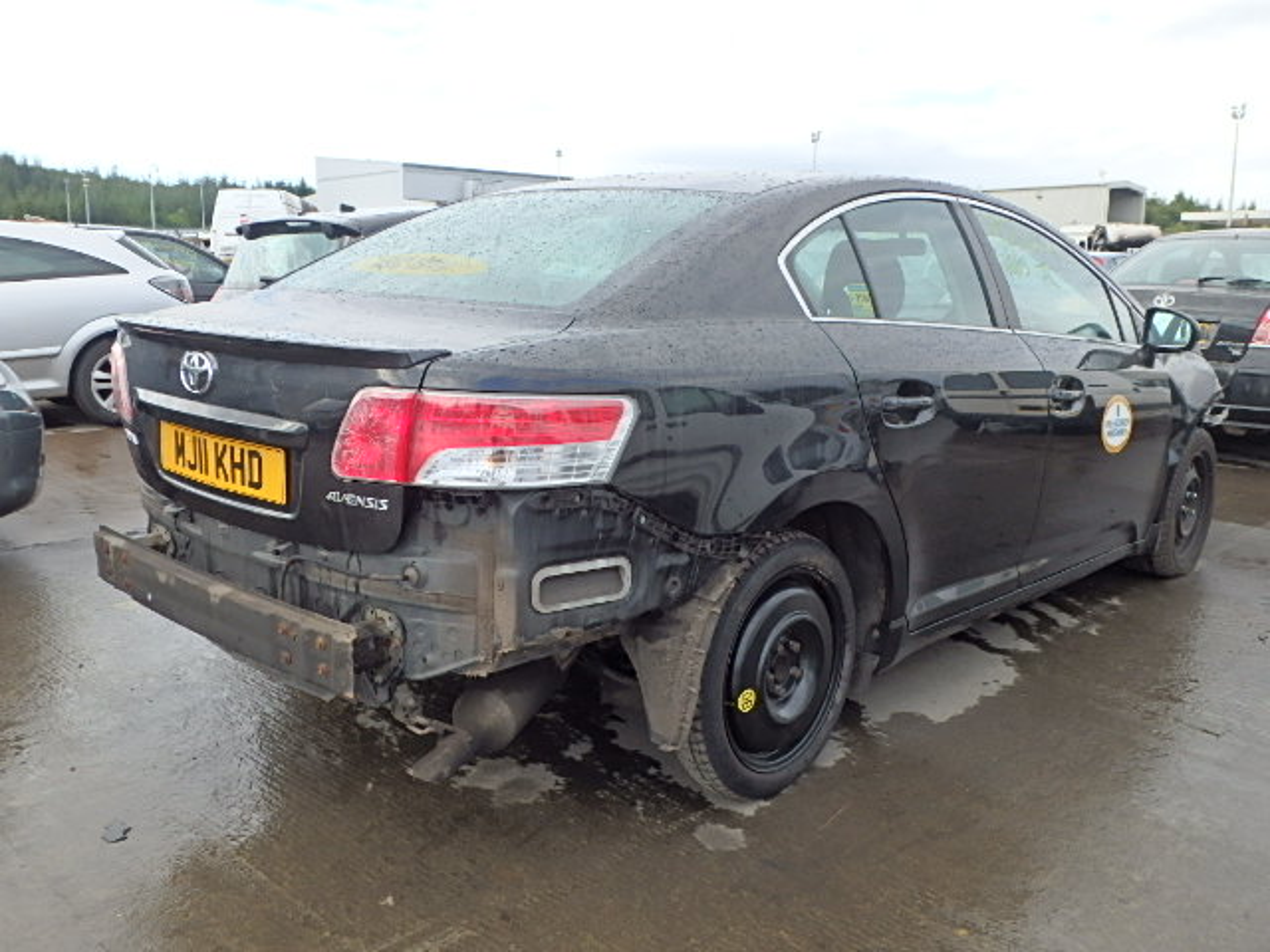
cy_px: 476
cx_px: 635
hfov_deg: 58.4
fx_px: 1137
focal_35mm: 31
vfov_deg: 45.4
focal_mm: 5.6
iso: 125
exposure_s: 1/250
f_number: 4.7
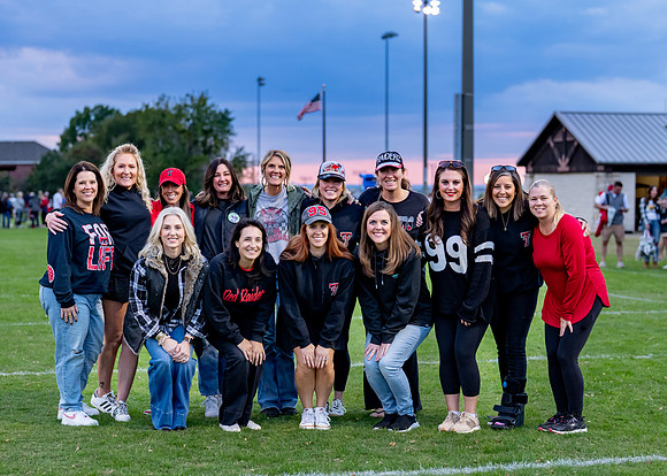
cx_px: 288
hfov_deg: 24.9
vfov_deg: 17.9
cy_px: 264
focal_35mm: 80
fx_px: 1508
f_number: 2
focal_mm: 50
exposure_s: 1/500
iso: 640
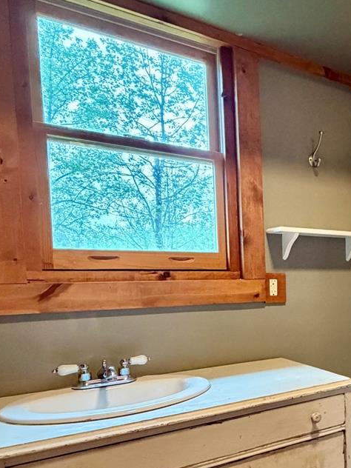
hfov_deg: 34.5
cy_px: 307
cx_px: 408
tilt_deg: -4.9
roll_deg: +0.7
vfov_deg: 53.0
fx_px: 460
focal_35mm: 34
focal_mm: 2.22
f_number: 2.2
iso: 800
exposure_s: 1/60
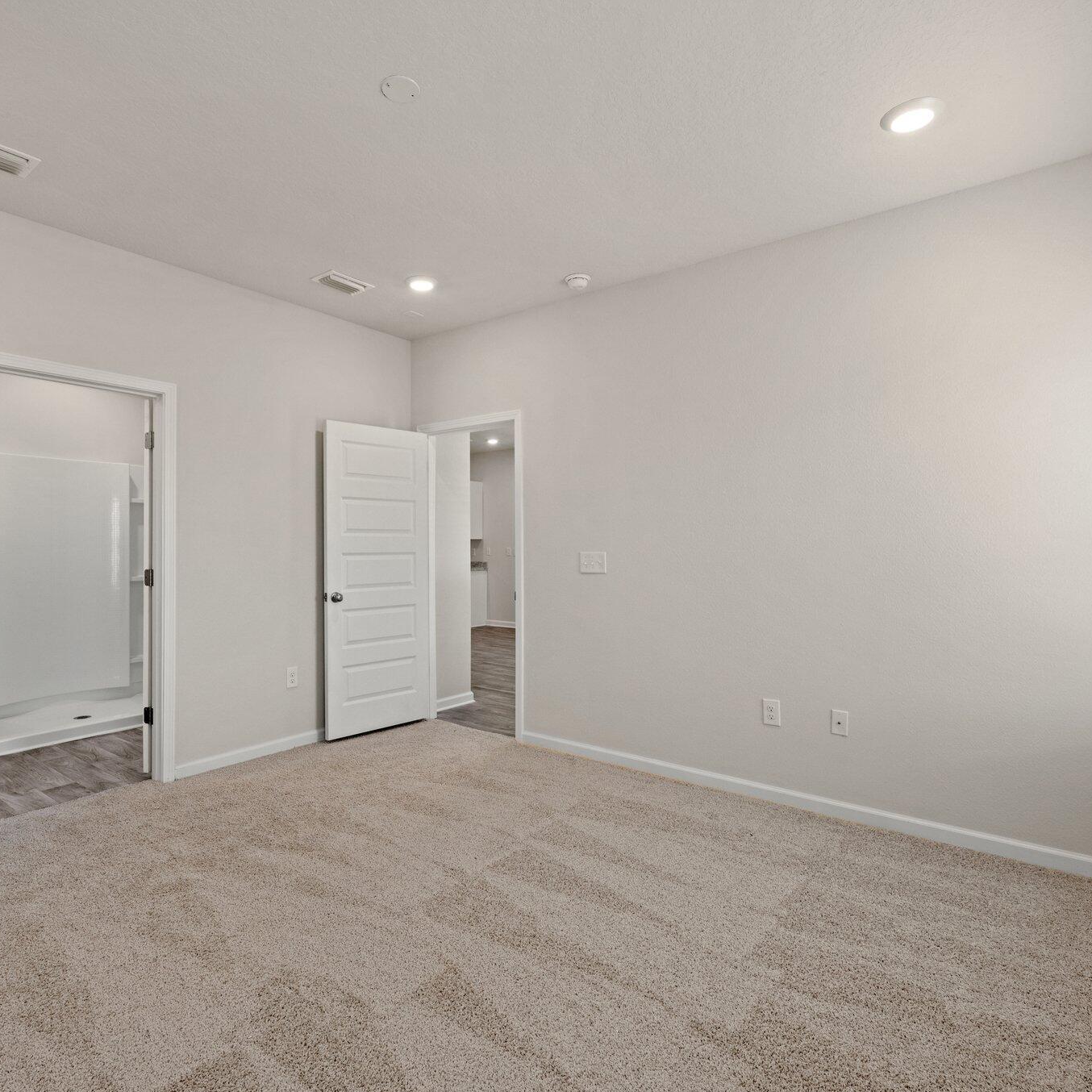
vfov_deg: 80.7
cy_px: 550
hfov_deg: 80.4
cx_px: 483
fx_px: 642
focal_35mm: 18
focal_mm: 14
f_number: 10
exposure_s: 1/10
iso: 500
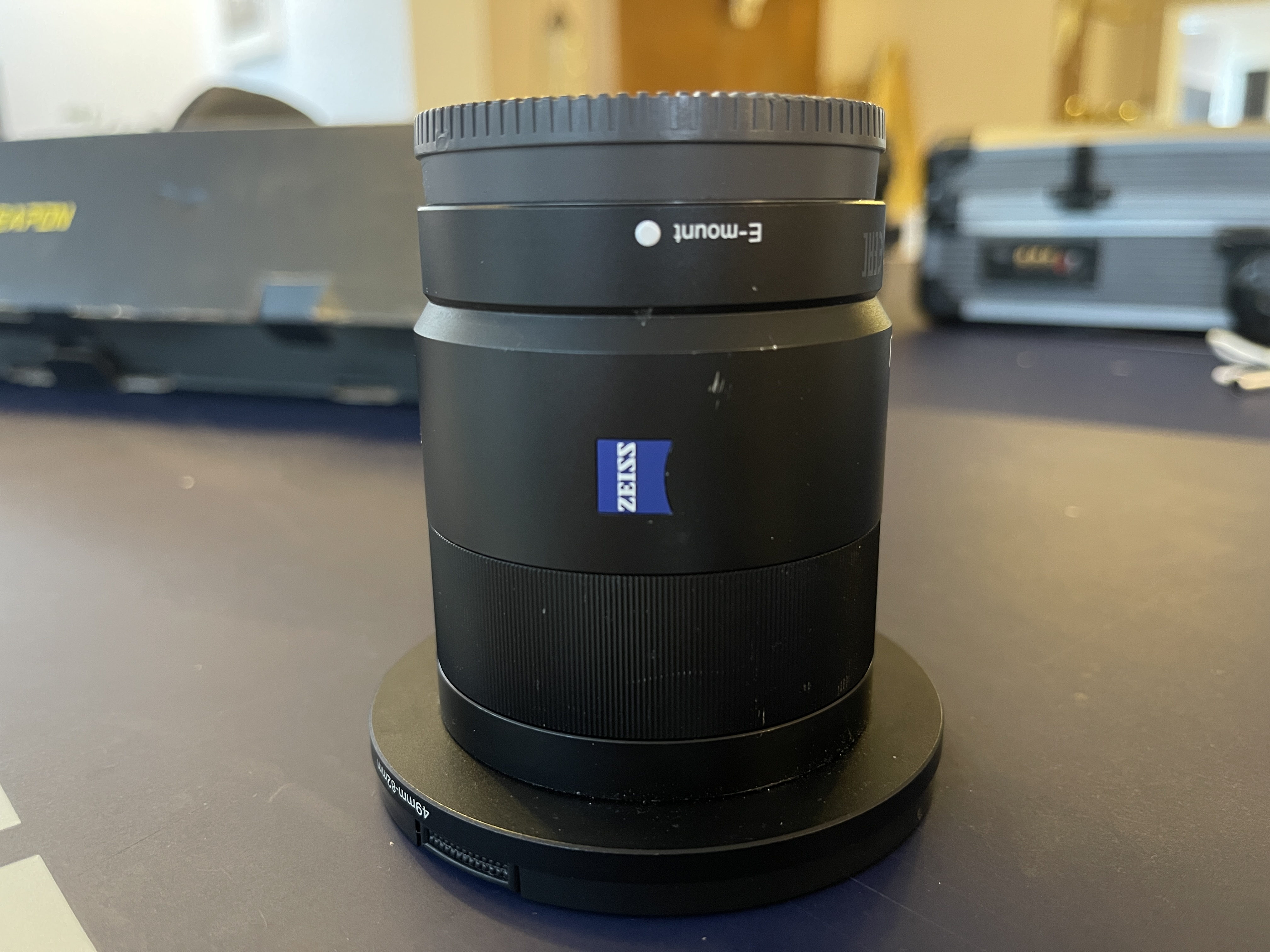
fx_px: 917
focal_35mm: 25
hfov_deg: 69.4
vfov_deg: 54.9
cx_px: 635
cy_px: 476
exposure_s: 1/25
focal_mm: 5.1
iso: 640
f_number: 1.6
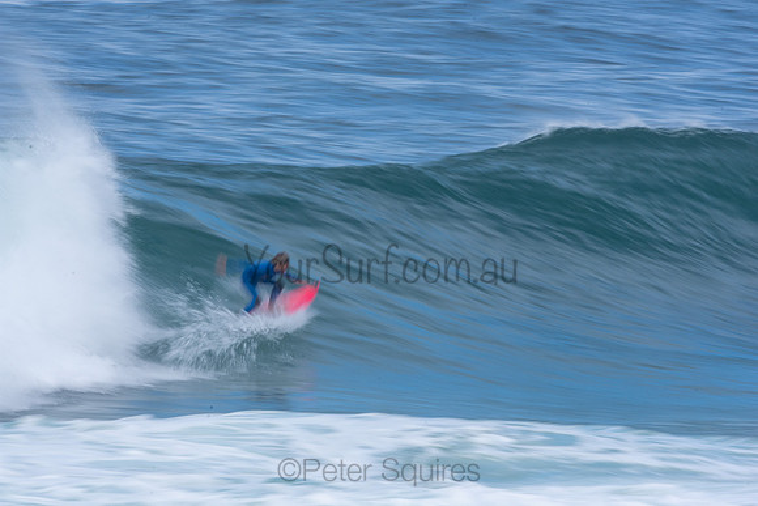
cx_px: 379
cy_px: 253
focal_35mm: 750
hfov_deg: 2.7
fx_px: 15795
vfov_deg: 1.8
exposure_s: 1/20
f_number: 25
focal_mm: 500
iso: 100
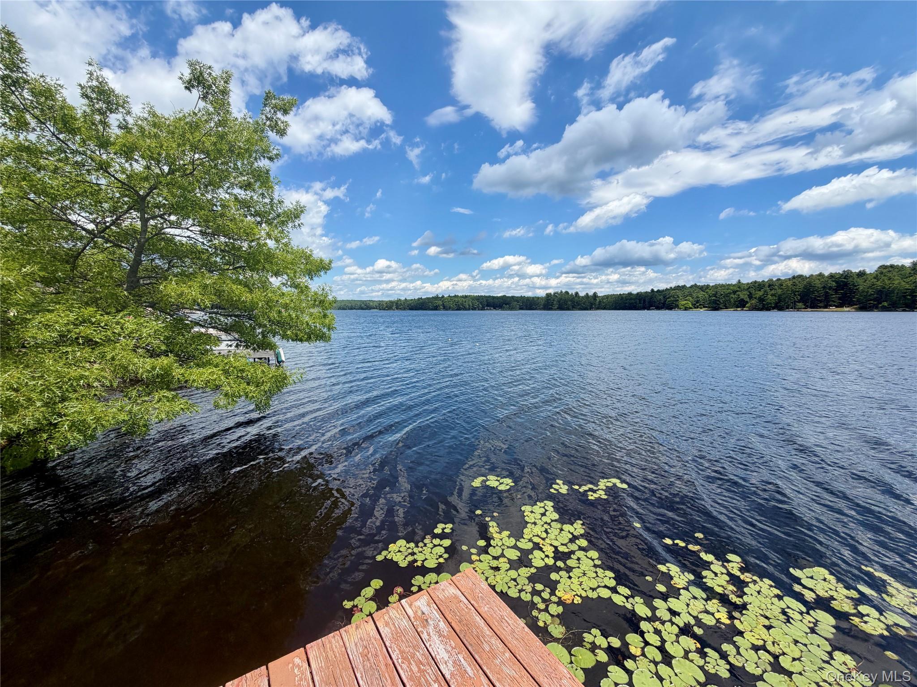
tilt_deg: -4.6
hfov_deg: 102.1
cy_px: 344
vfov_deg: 85.7
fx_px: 371
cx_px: 458
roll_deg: +0.2
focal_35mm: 14
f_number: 2.2
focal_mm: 2.22
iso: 20
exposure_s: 1/1105
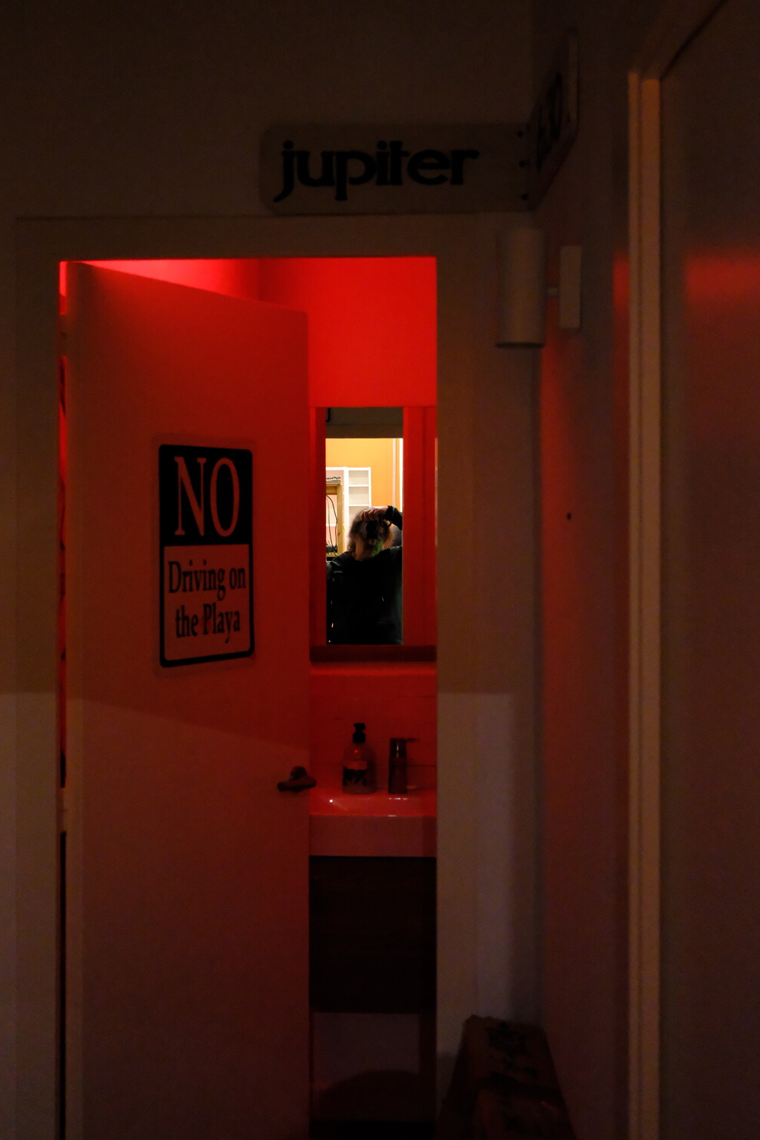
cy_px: 530
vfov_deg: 46.4
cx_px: 326
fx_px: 1330
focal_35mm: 42
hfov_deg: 31.8
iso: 8000
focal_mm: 23
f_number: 3.2
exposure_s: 1/105
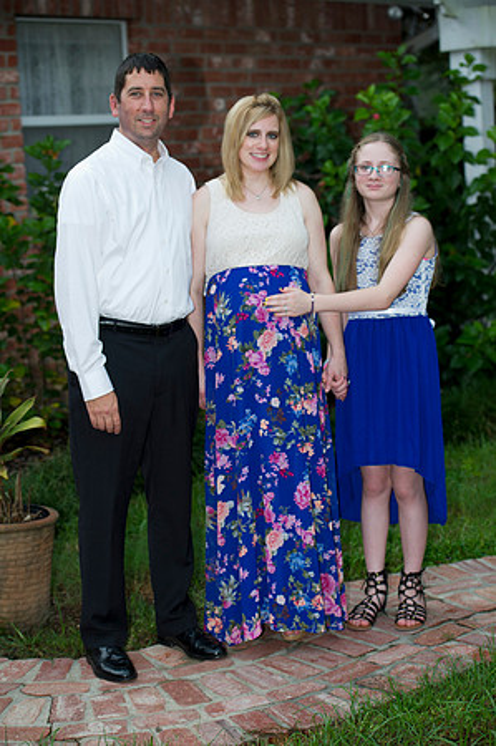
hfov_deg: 19.4
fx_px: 1450
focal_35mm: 70
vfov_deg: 28.9
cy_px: 373
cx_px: 248
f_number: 3.5
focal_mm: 70
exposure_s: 1/320
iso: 640
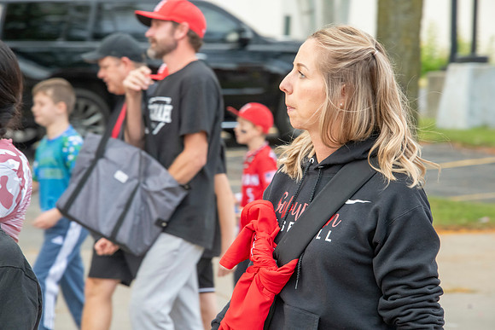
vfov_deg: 6.0
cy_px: 165
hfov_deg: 8.9
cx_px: 248
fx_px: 3163
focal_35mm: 230
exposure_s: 1/160
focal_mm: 230
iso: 3200
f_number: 11
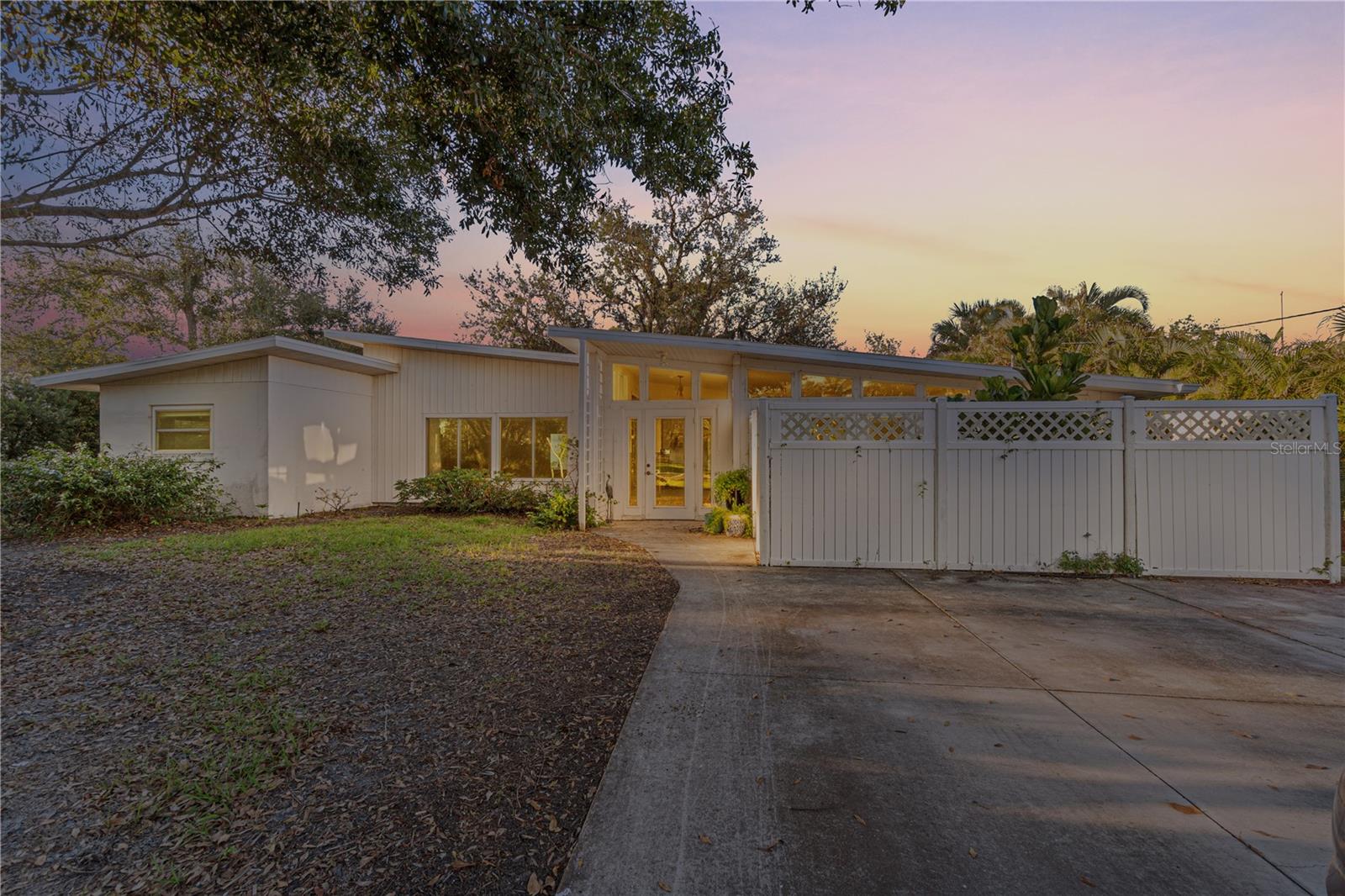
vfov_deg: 77.3
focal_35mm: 15
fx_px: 560
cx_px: 672
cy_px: 448
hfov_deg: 100.4
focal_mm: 10
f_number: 9
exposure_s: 1/25
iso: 100
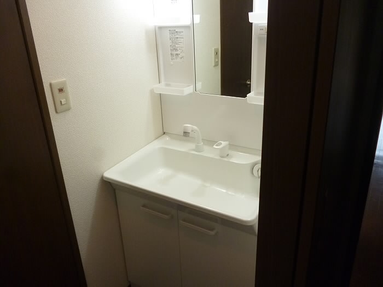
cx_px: 192
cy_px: 144
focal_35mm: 28
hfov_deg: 63.4
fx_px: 310
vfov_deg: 49.7
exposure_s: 1/60
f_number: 3.1
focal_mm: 5
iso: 400
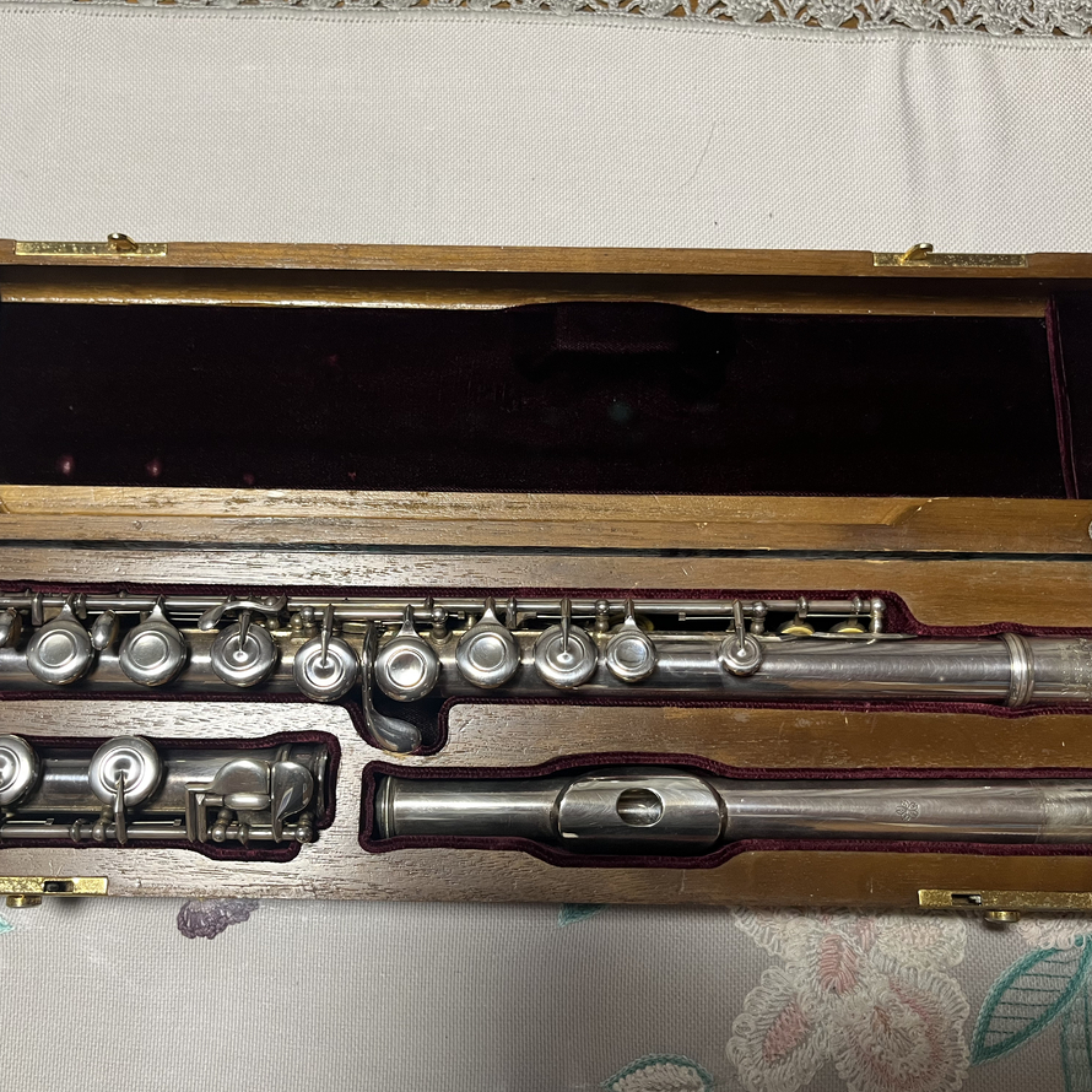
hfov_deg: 52.5
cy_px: 551
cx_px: 515
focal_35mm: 31
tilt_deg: -76.8
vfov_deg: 52.5
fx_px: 1106
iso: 125
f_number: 1.6
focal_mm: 5.1
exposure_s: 1/57
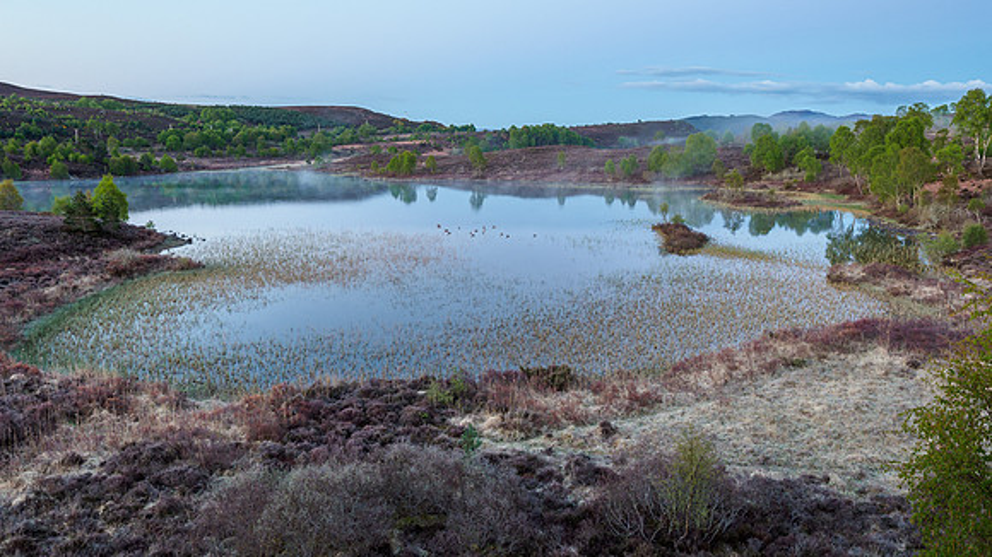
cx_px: 496
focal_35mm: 31
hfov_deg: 63.5
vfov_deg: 38.2
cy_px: 233
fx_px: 802
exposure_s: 2
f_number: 7.1
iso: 200
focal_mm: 14
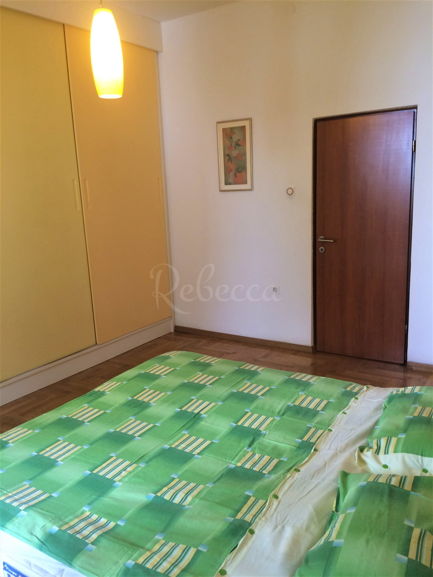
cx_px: 216
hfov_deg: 48.2
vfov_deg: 61.7
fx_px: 484
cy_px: 288
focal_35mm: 29
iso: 100
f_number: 2.2
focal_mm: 4.15
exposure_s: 1/33
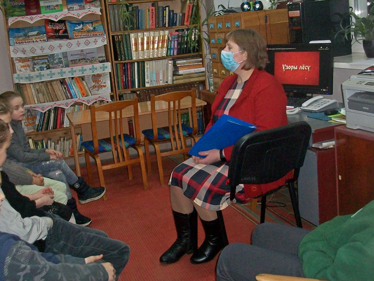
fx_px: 486
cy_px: 99
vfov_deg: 32.0
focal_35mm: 45
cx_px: 176
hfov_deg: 42.1
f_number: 2.8
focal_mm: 5.7
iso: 160
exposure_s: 1/60
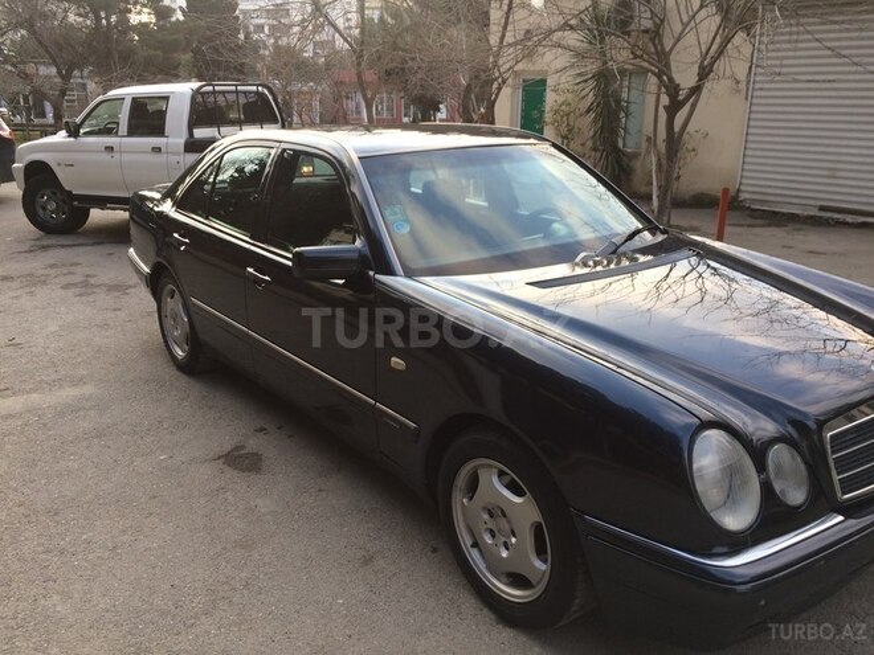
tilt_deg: -17.9
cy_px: 328
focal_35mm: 29
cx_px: 437
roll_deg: -0.7
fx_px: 732
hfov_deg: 61.7
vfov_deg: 48.2
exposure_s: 1/214
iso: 32
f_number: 2.2
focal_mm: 4.15
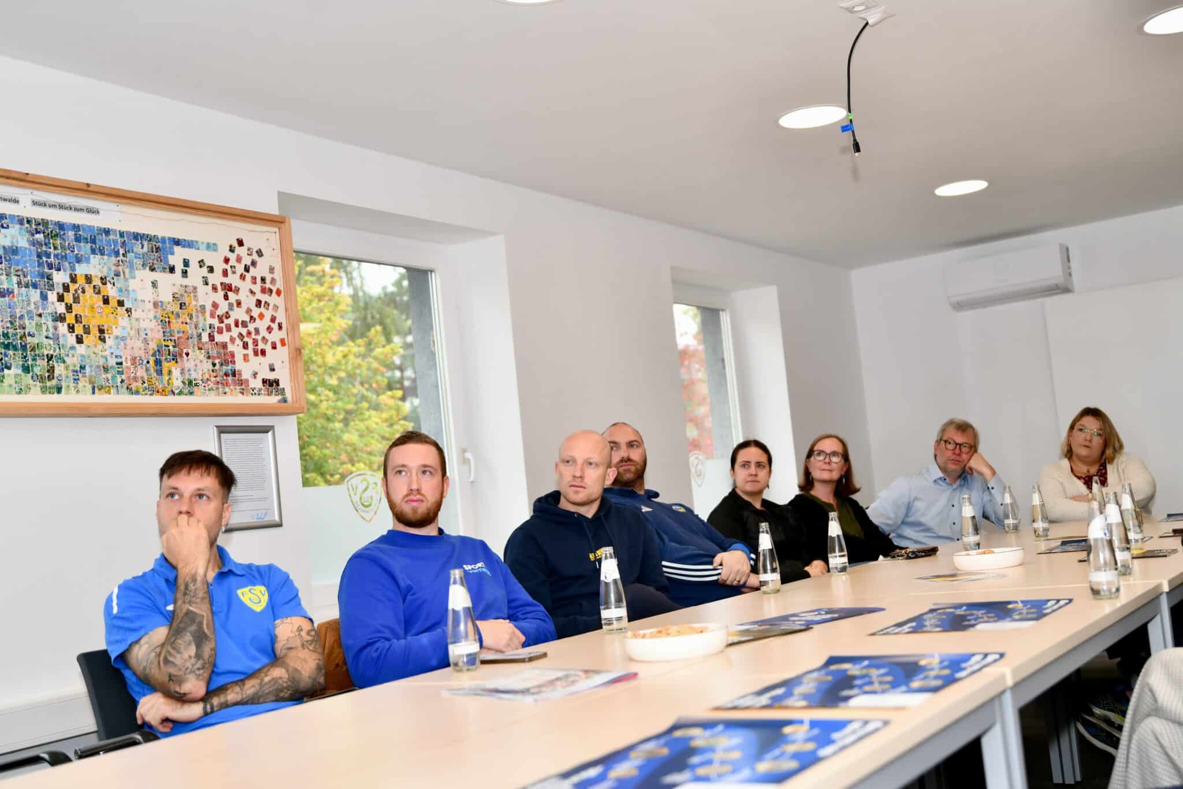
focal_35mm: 36
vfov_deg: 36.9
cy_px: 394
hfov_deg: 53.1
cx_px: 592
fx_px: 1183
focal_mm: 36
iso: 360
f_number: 2.8
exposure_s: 1/250
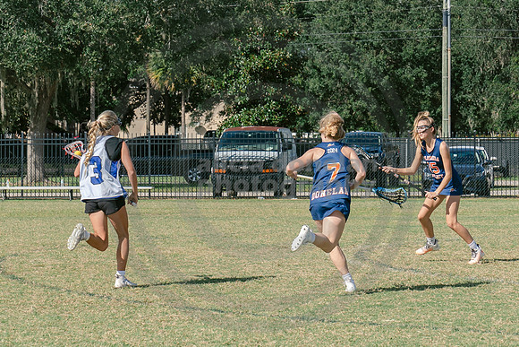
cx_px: 312
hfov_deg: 11.9
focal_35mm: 173
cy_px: 197
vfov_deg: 7.9
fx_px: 2492
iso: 250
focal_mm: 70
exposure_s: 1/1250
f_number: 5.6
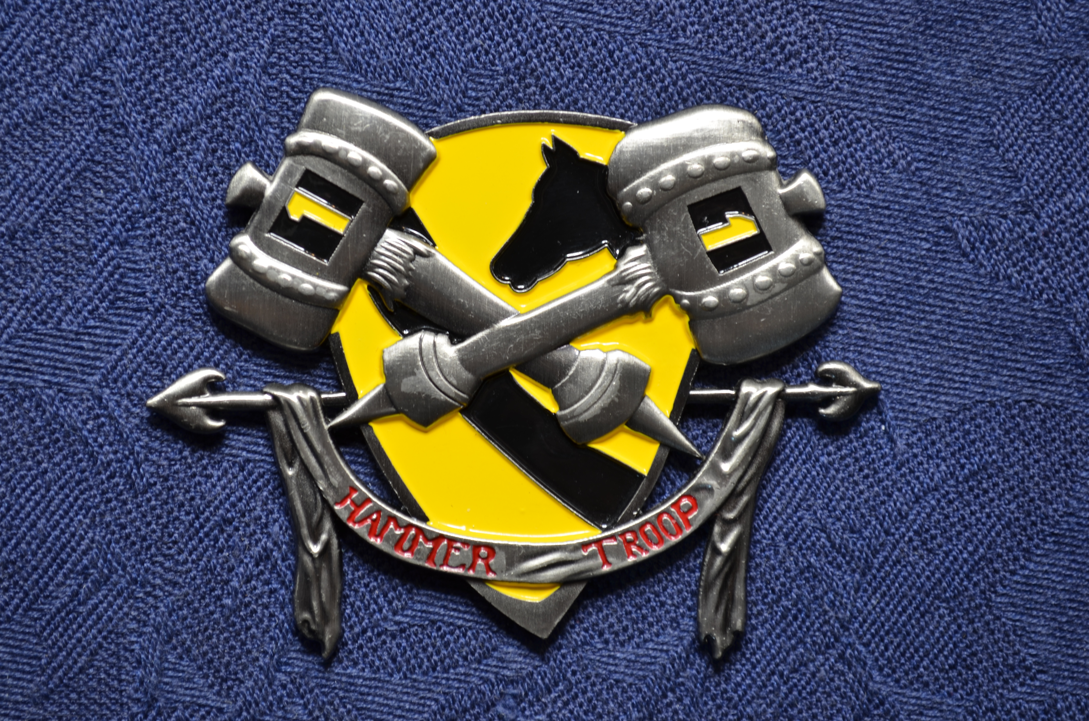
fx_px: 2490
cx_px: 544
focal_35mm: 82
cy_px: 360
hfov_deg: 24.7
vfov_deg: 16.5
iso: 100
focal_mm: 55
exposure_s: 1/2.5
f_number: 8
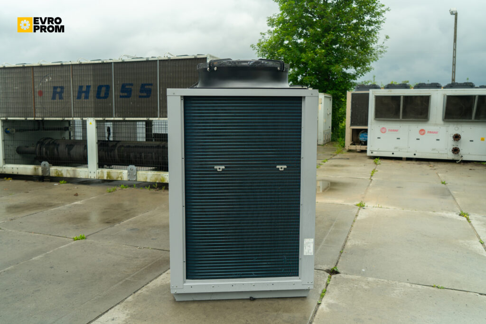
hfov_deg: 61.9
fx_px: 405
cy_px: 162
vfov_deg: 43.6
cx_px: 243
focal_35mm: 30
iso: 125
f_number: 4
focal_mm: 30
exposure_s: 1/50
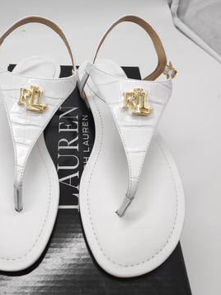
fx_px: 238
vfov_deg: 63.4
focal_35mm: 28
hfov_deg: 49.2
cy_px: 138
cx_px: 81
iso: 100
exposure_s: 1/207
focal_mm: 3.94
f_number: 1.9
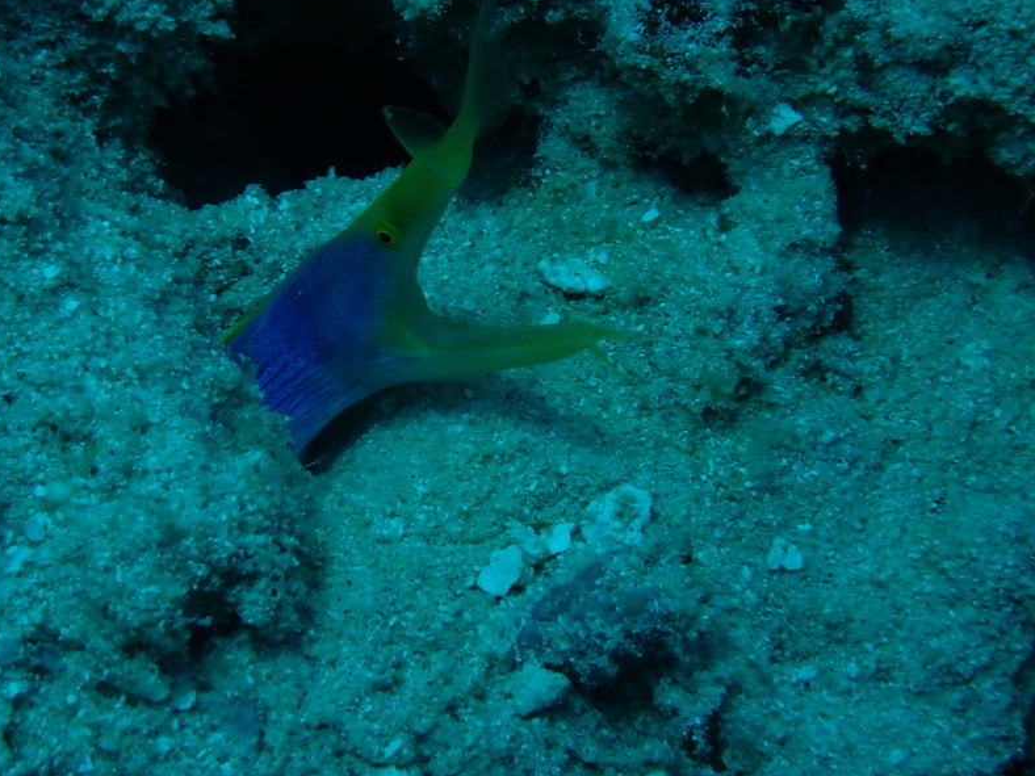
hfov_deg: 15.1
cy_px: 273
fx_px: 3887
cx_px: 364
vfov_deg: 11.4
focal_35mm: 130
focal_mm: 18
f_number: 6.3
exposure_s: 1/320
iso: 100
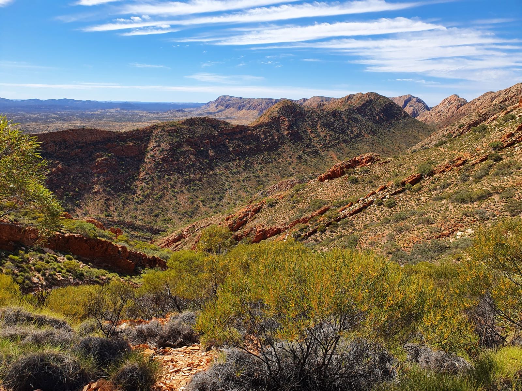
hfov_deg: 67.3
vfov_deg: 53.1
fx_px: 392
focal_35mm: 26
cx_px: 261
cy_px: 196
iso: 50
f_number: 2.4
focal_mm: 4.32
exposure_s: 1/1392
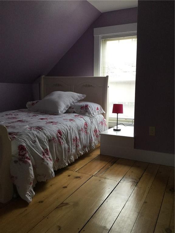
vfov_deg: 58.4
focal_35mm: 31
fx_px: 209
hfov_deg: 45.4
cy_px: 116
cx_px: 88
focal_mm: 3.3
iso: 40
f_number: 2.4
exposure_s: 1/30
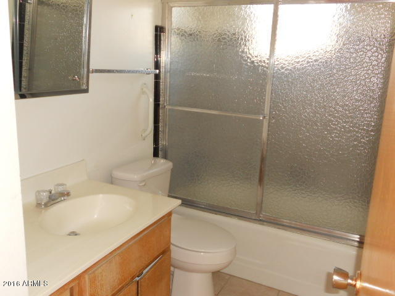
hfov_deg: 56.8
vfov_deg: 44.2
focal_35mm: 32
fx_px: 365
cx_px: 198
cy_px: 148
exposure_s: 1/25
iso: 200
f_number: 3.5
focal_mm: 5.8
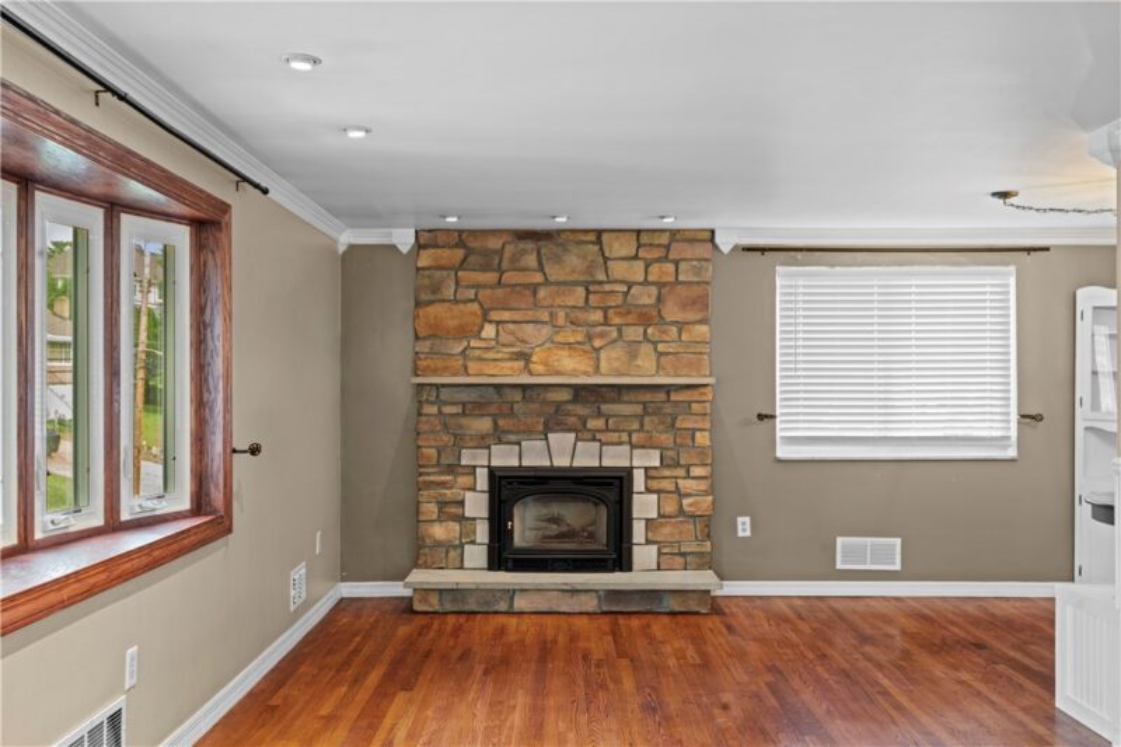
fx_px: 1058
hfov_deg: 55.8
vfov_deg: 38.9
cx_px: 560
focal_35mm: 34
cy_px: 374
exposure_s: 5
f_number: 10
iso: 400
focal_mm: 34
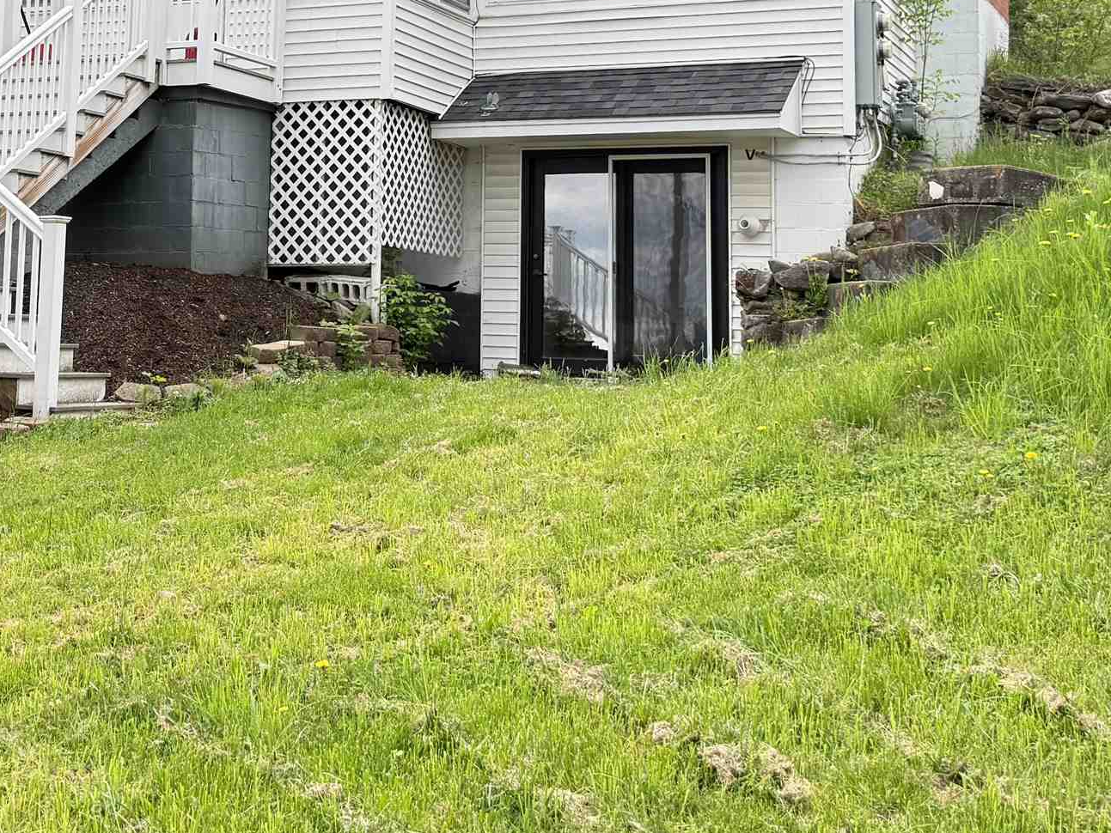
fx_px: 1830
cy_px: 82
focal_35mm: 57
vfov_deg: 24.9
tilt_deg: +8.7
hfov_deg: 33.3
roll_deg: -1.6
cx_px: 314
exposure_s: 1/255
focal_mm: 6.76
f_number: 1.78
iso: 100
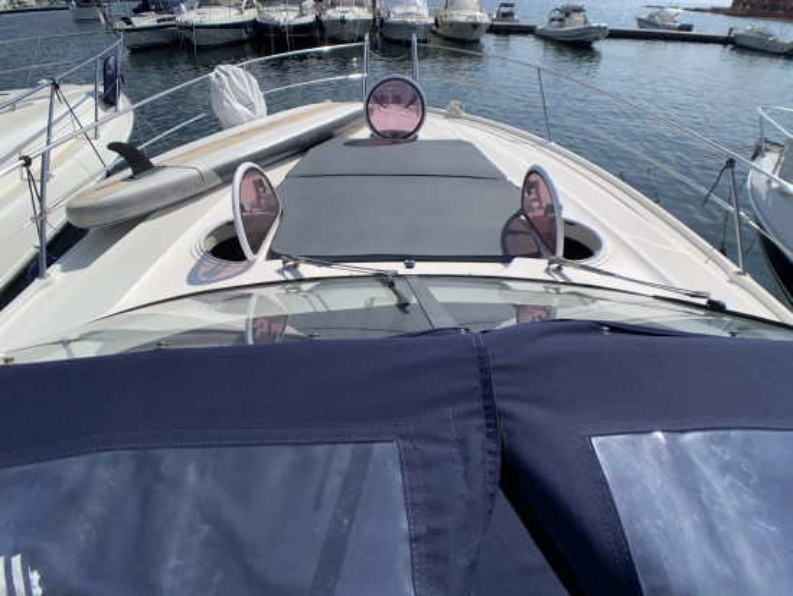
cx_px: 396
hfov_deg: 67.3
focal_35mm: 26
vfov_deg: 53.1
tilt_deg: -36.7
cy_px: 298
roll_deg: -0.5
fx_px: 596
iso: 25
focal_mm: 4.25
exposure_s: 1/4098
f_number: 1.8
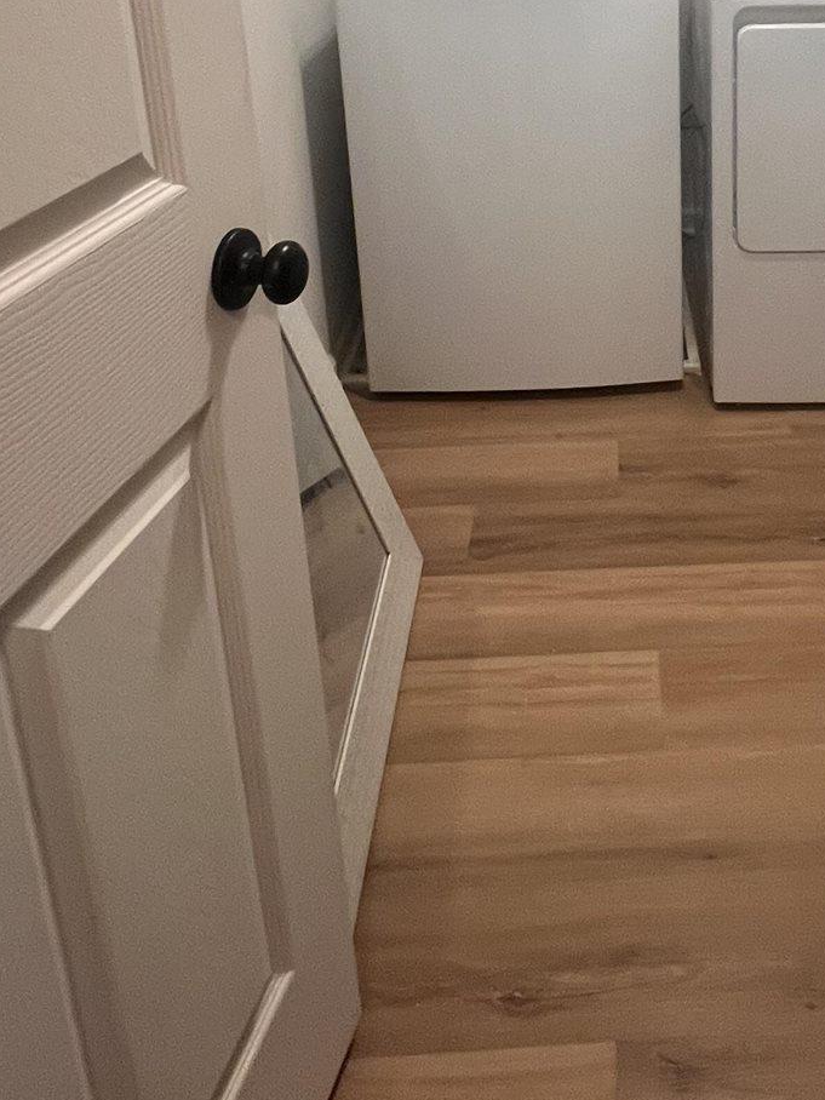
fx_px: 1049
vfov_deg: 48.3
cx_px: 648
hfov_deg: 41.3
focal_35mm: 33
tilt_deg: -14.7
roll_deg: +1.2
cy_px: 71
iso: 250
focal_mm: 1.57
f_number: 1.8
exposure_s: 1/60
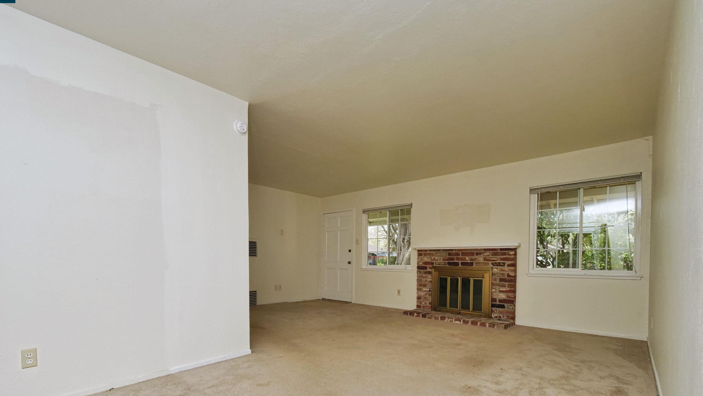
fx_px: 298
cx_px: 336
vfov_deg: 65.1
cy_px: 268
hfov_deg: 99.3
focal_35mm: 16
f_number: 5.6
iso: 800
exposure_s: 1/160
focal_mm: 7
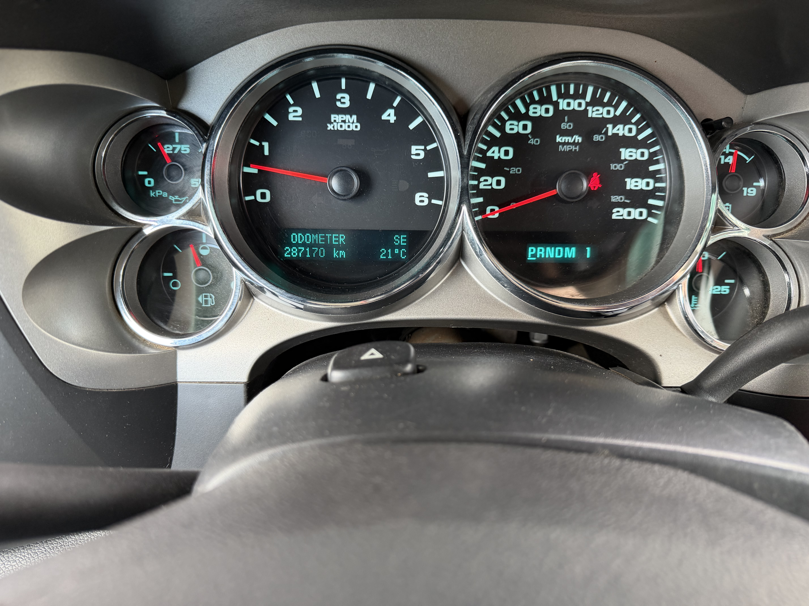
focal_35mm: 24
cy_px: 303
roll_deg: -1.4
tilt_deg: -36.4
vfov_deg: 56.8
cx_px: 404
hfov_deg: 71.6
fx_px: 561
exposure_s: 1/60
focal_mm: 6.76
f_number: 1.78
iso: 320
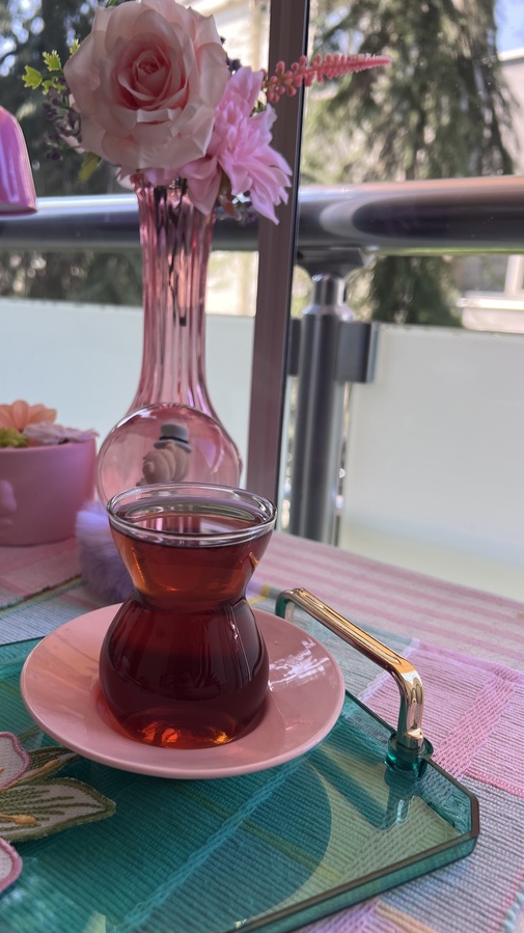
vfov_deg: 66.1
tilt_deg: -15.1
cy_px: 472
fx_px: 717
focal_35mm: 29
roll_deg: -0.8
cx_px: 187
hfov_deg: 39.8
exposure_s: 1/121
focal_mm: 5.7
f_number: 1.5
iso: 64
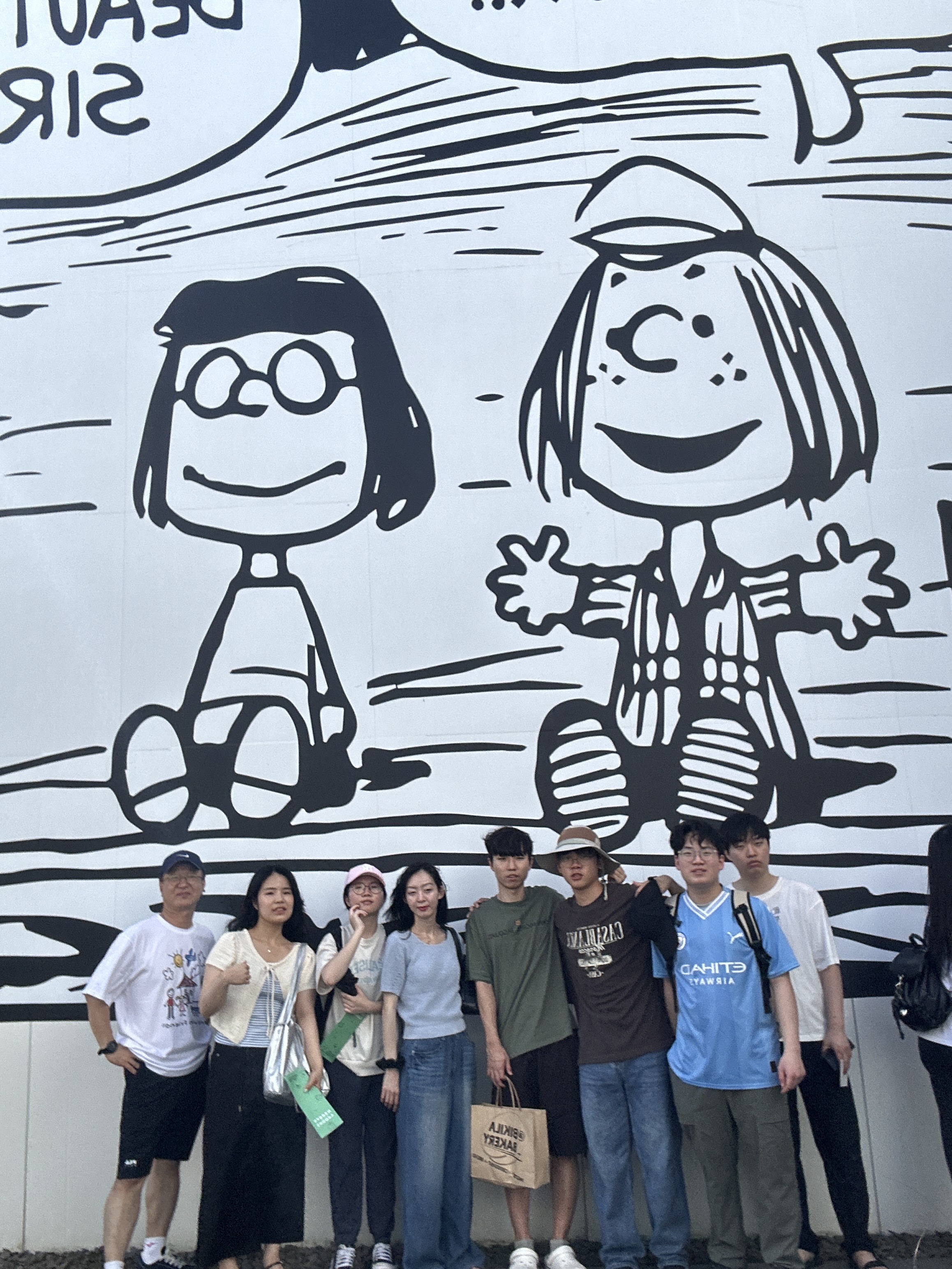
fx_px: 1100
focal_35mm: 30
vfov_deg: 60.0
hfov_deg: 46.8
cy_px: 634
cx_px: 476
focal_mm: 2.69
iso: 25
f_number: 1.9
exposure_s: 1/684
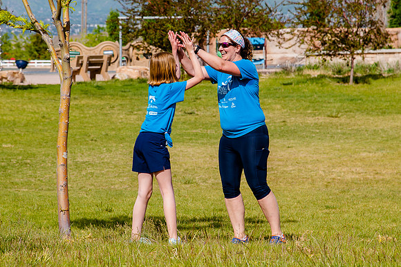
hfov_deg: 11.4
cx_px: 201
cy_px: 90
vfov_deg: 7.6
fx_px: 2016
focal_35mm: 181
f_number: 7.1
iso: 200
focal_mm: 105
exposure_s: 1/400
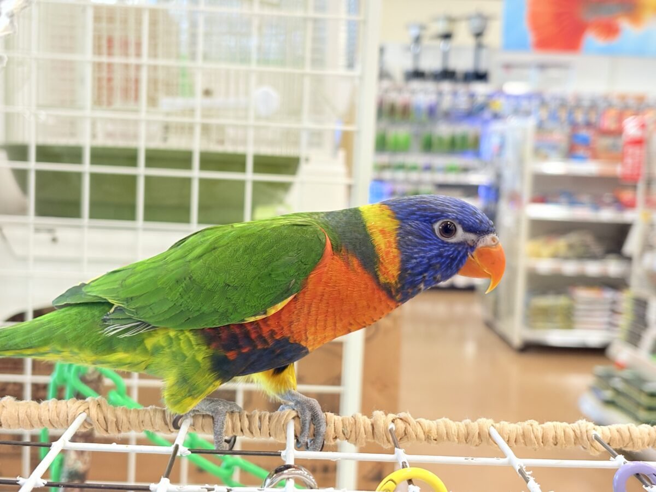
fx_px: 985
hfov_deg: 36.8
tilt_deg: -5.4
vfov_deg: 28.0
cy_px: 246
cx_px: 328
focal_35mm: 52
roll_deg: -1.3
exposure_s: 1/117
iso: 125
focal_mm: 5.96
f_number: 1.6
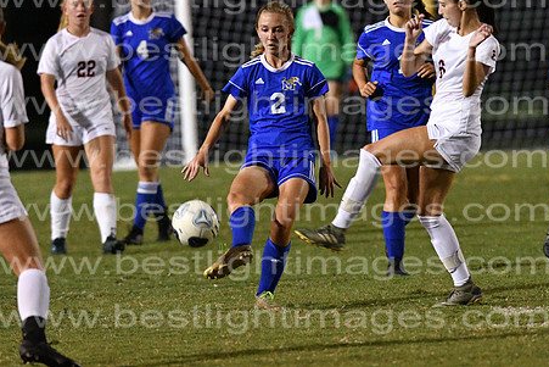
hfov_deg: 3.6
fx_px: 8832
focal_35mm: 579
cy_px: 132
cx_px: 274
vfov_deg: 2.4
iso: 10000
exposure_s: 1/640
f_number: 3.5
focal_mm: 300
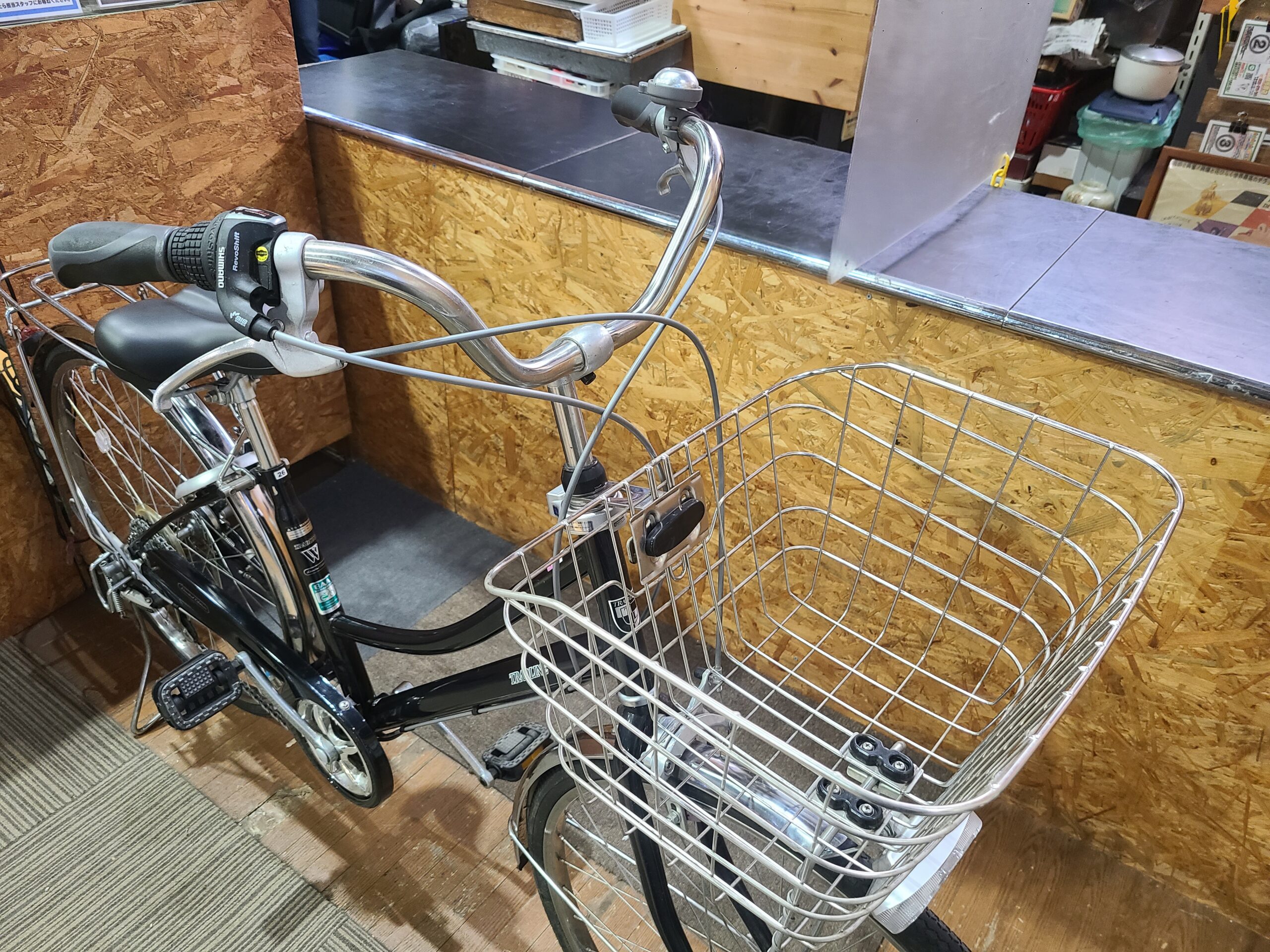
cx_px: 635
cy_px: 476
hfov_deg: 67.3
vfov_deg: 53.1
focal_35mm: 26
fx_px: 954
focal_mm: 5.4
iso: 500
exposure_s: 1/50
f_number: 1.8
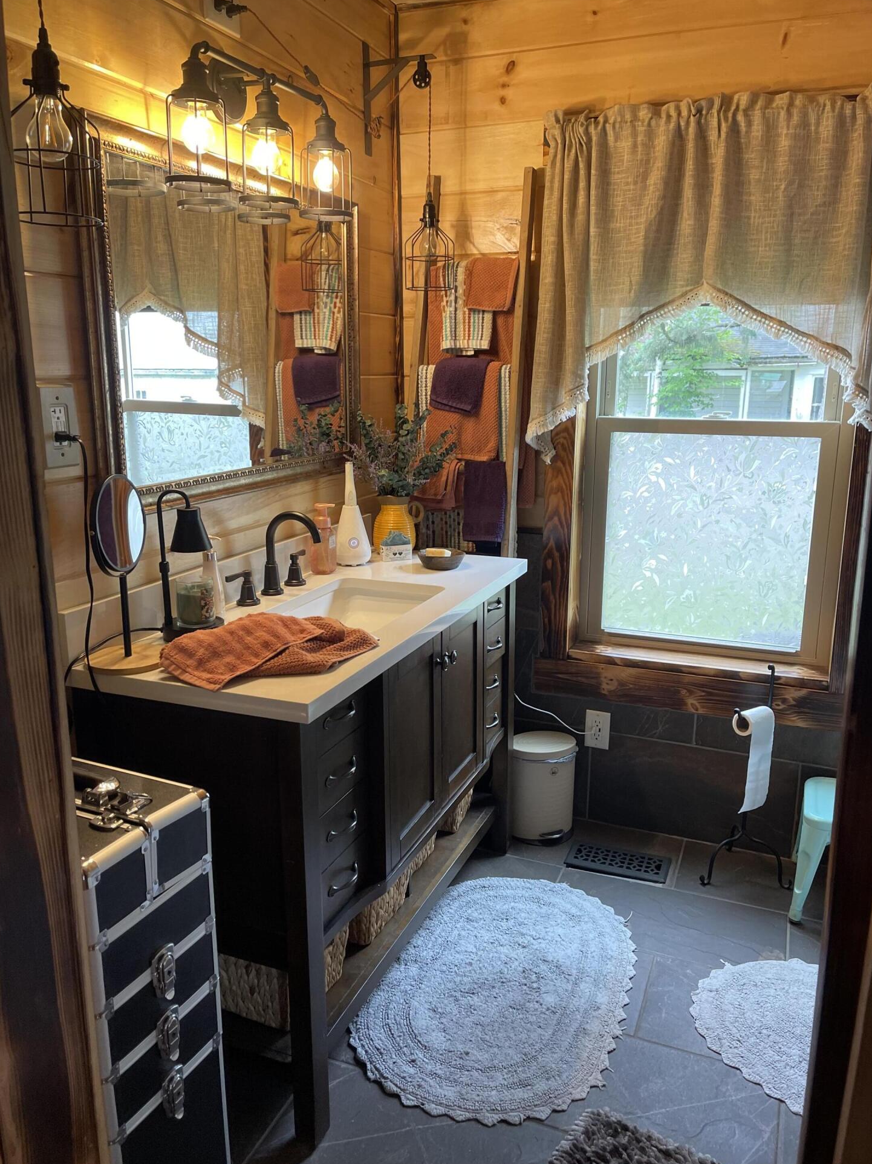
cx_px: 444
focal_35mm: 26
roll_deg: +0.9
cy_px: 567
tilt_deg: -13.5
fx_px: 873
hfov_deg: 53.1
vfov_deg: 67.3
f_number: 1.6
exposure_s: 1/120
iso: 125
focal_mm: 5.1
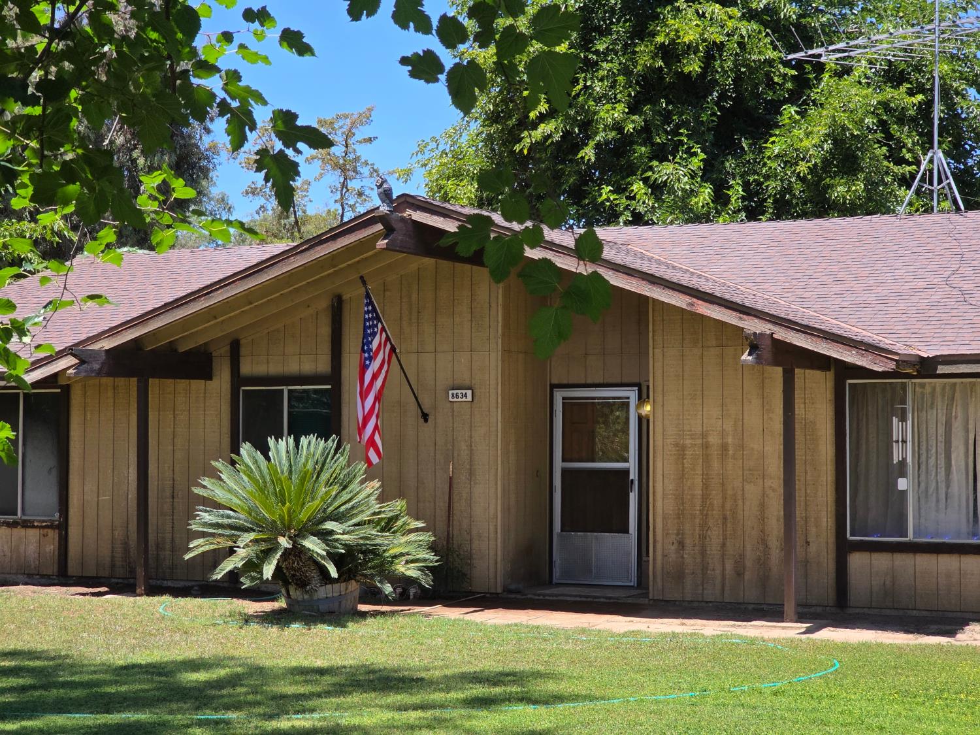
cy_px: 368
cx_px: 490
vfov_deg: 21.3
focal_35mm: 69
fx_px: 1953
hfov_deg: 28.2
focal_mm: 7.9
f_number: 2.4
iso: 50
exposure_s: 1/1084
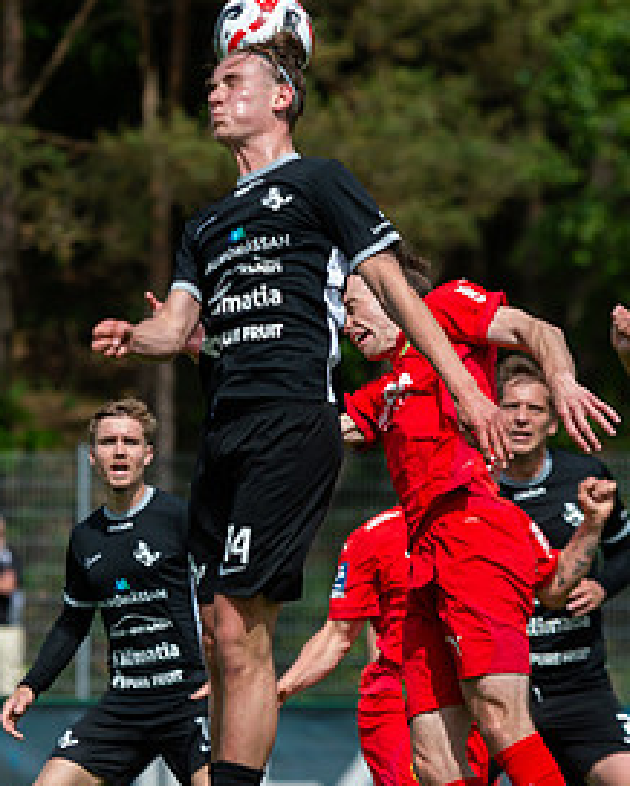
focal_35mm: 466
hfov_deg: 3.3
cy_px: 284
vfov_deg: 4.1
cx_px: 62
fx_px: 10849
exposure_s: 1/1600
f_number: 4
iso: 180
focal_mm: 185
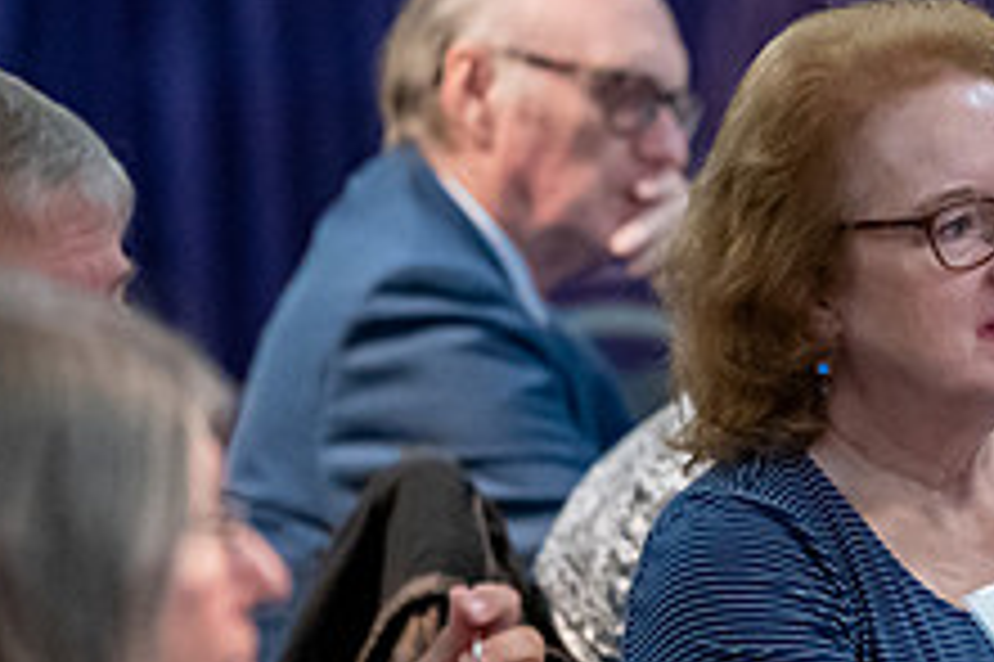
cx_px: 956
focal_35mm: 624
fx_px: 17216
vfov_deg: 2.2
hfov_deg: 3.3
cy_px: 323
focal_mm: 200
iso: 5000
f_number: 2.8
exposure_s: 1/400
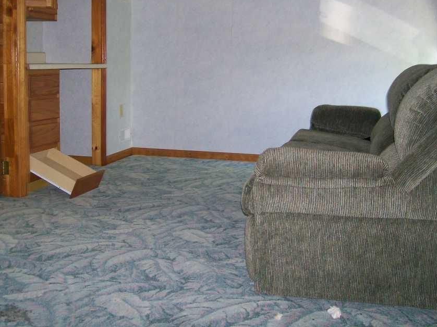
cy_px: 128
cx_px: 200
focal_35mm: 44
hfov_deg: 42.9
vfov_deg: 32.7
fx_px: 555
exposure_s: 1/22.6
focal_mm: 6
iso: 140
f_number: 2.7
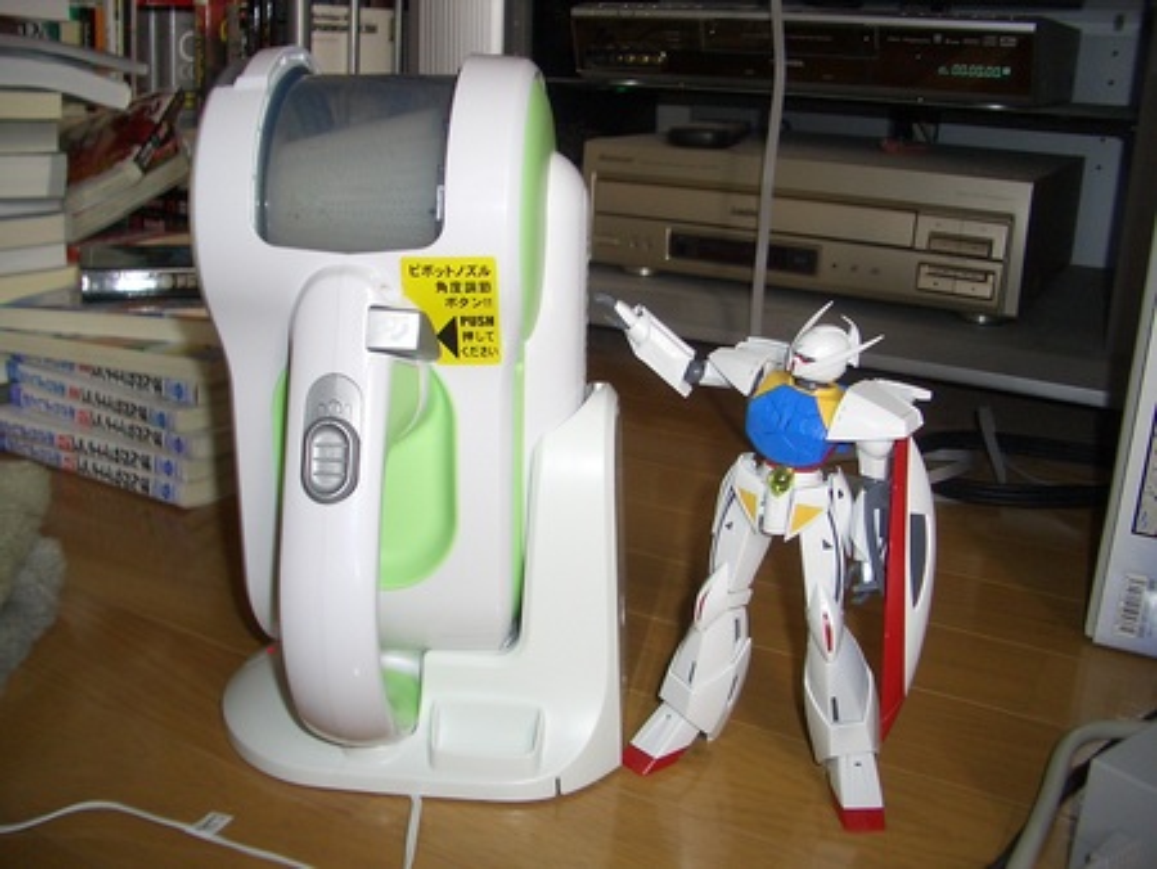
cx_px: 578
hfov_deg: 52.6
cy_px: 434
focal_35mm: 35
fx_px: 1170
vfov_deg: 40.7
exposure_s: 1/40
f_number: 2.6
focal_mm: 5.8
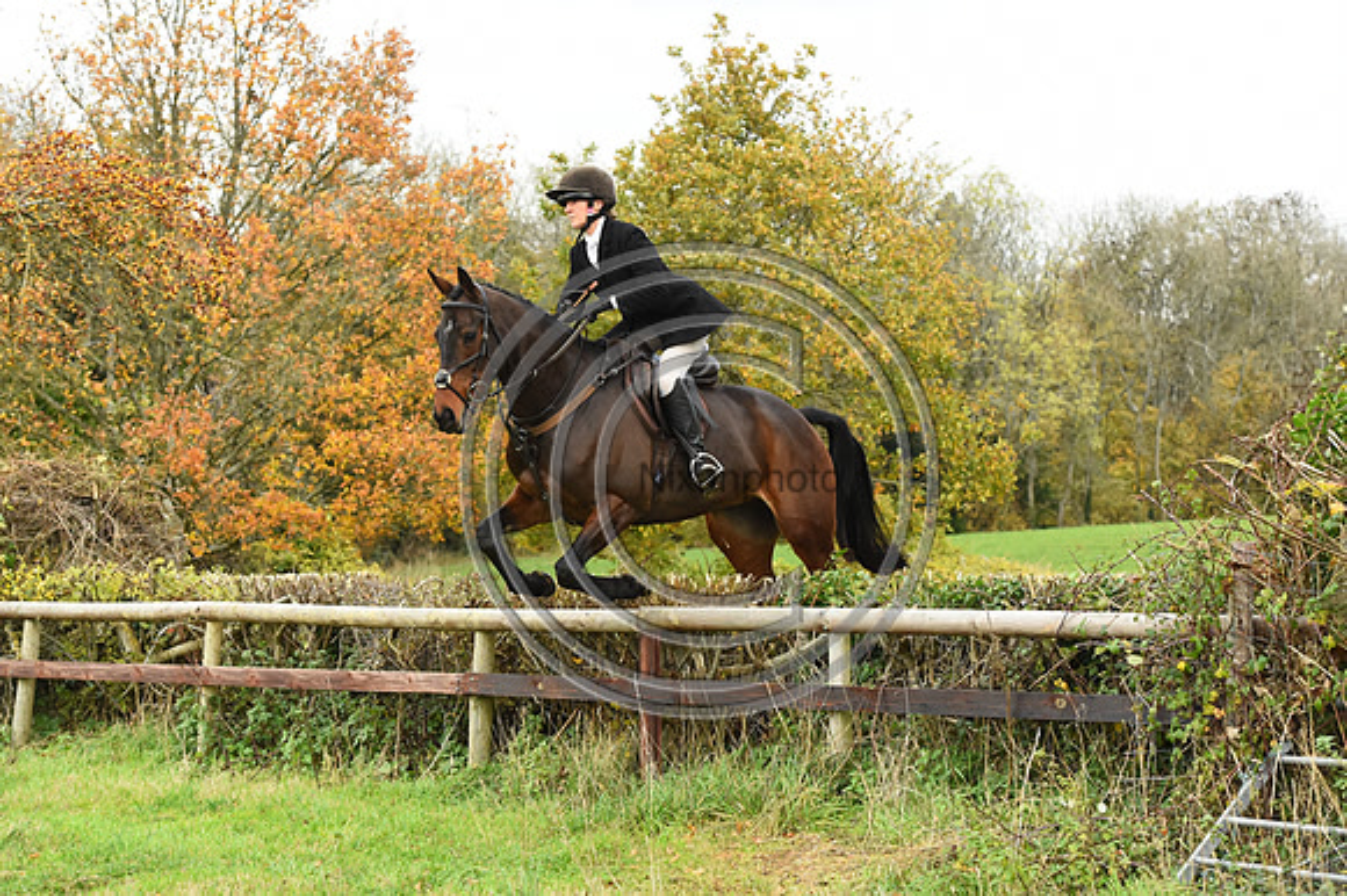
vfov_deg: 15.9
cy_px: 448
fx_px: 3216
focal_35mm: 86
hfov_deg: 23.7
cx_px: 674
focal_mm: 86
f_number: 5.6
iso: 4500
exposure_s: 1/1250
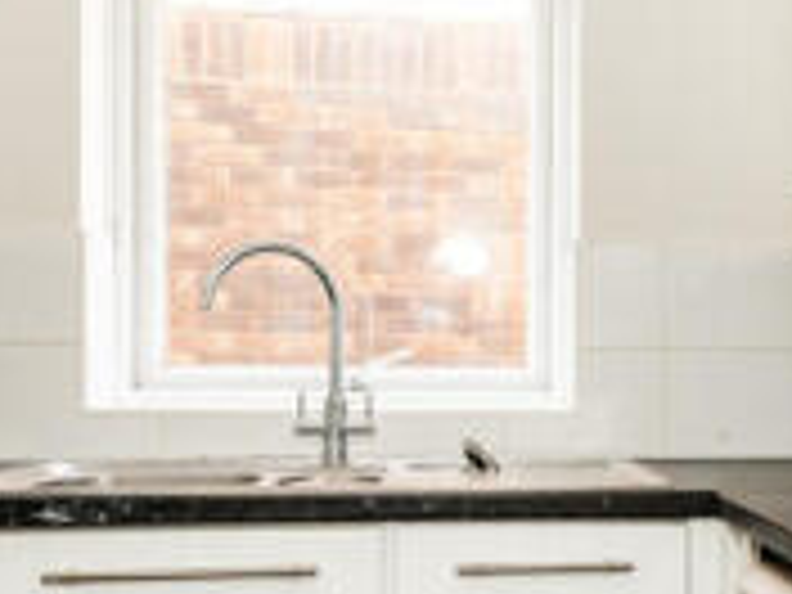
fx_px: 1144
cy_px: 394
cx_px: 637
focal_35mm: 50
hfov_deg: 36.8
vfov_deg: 28.9
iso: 640
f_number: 6.3
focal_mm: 14
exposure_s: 1/80
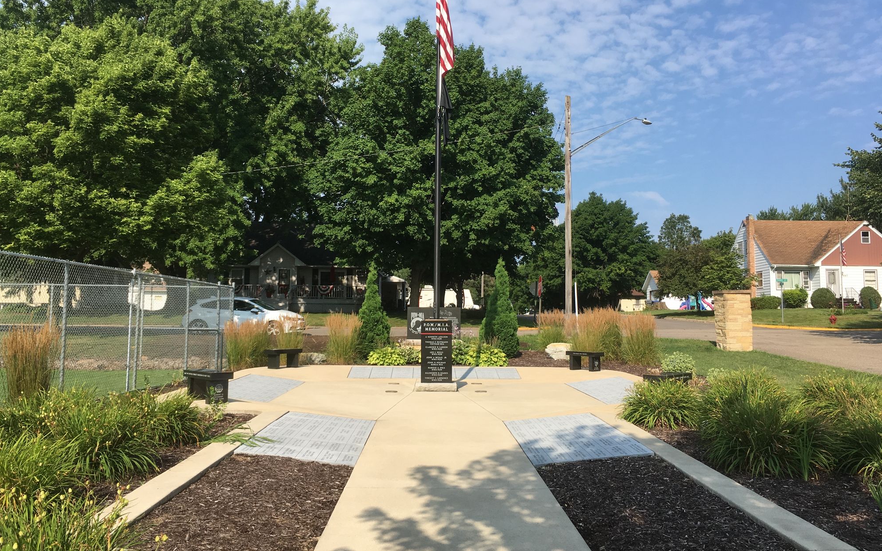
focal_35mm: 31
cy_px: 249
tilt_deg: +5.4
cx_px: 439
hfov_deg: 61.2
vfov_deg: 40.5
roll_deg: -1.0
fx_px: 745
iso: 25
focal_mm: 4.15
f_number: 2.2
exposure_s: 1/1202
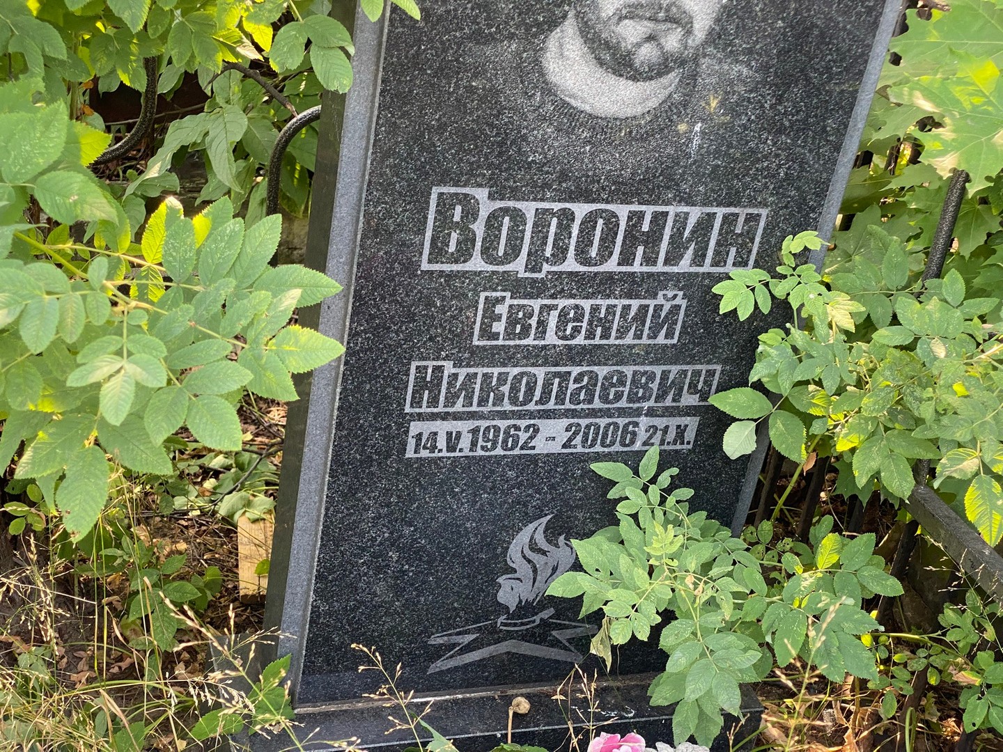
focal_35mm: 52
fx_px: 1507
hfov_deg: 36.8
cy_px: 376
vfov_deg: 28.0
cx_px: 502
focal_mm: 6
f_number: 2
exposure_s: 1/122
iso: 100
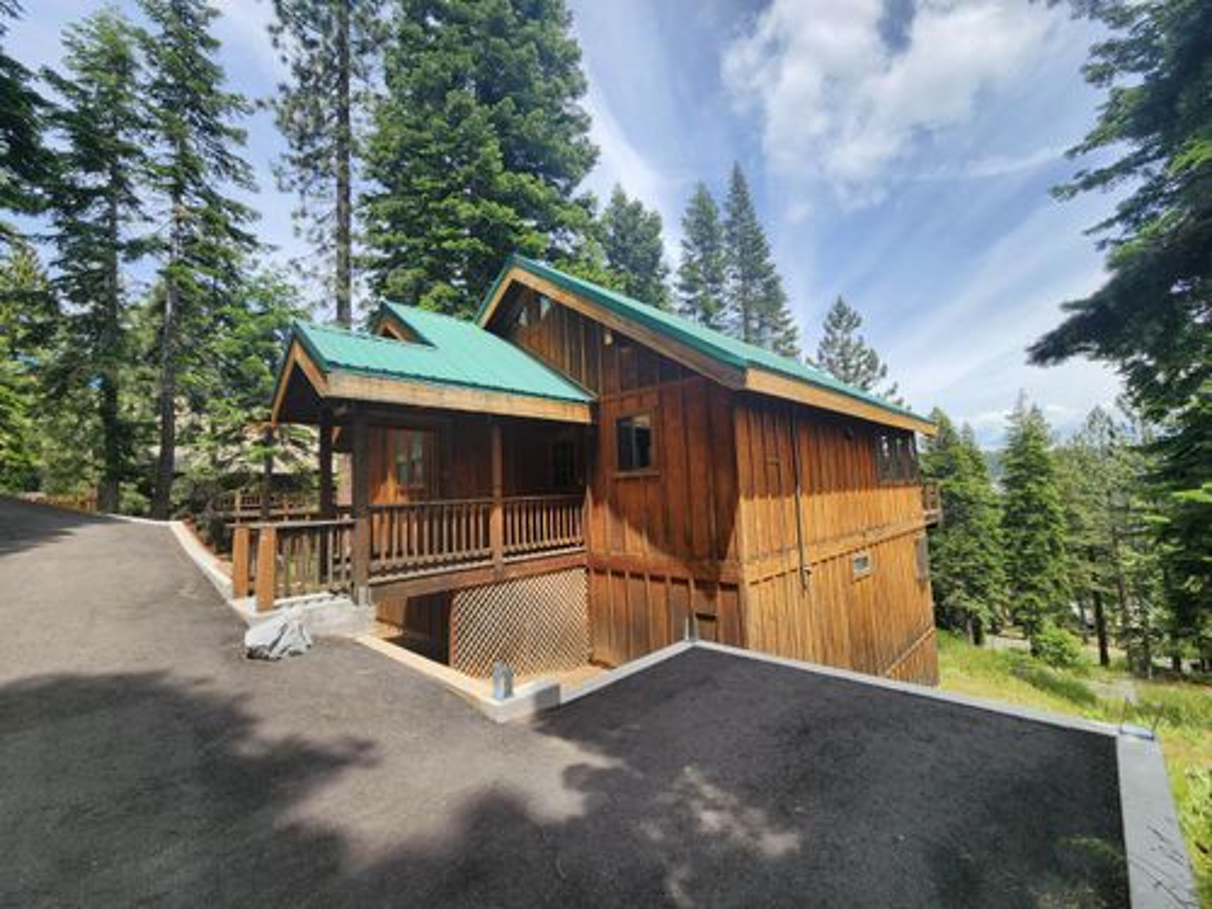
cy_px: 454
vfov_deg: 89.9
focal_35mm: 13
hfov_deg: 106.2
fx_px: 455
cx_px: 606
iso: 50
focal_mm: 2.2
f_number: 2.2
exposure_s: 1/1192
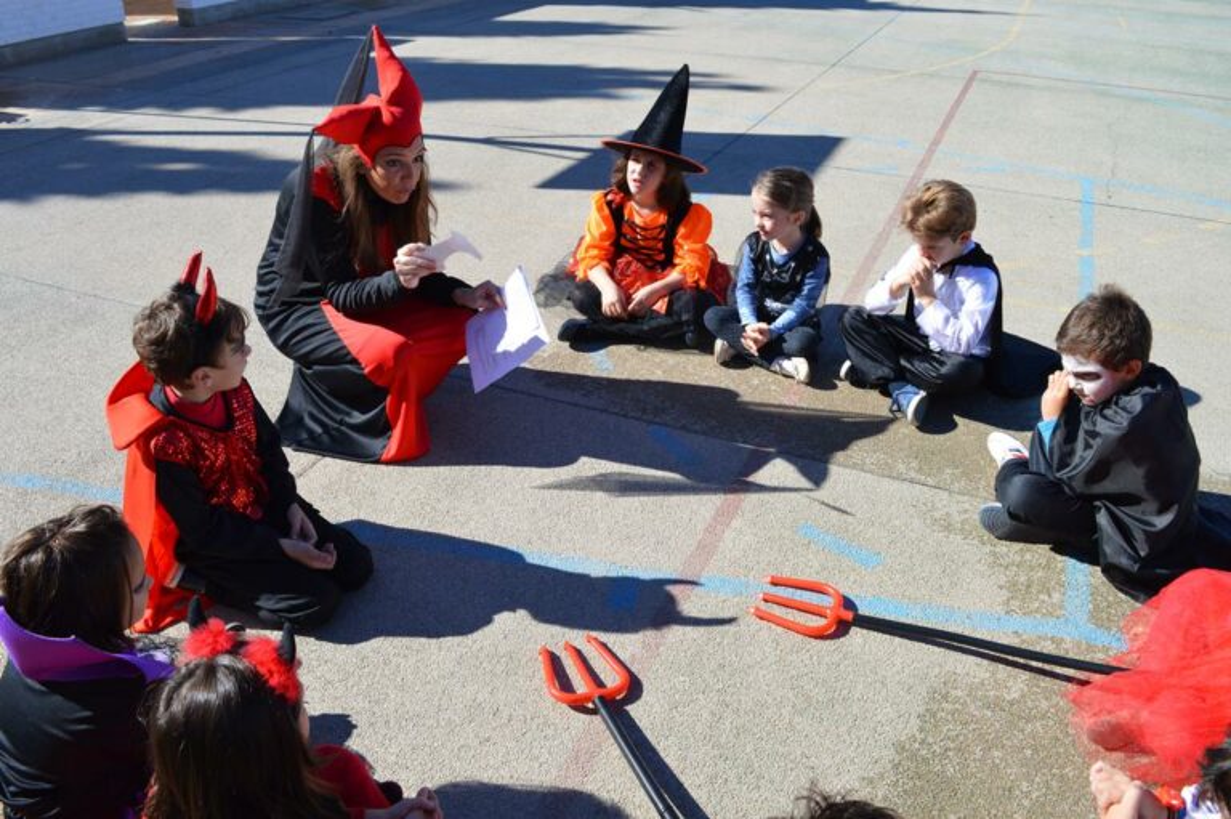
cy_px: 410
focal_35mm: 27
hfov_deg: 67.4
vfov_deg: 47.9
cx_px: 616
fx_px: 923
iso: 100
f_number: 8
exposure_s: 1/250
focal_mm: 18
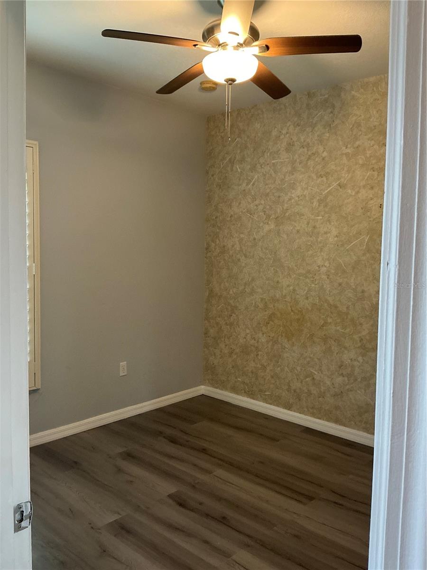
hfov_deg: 49.7
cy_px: 285
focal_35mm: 28
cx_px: 214
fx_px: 461
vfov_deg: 63.4
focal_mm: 3
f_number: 1.8
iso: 160
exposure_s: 1/60
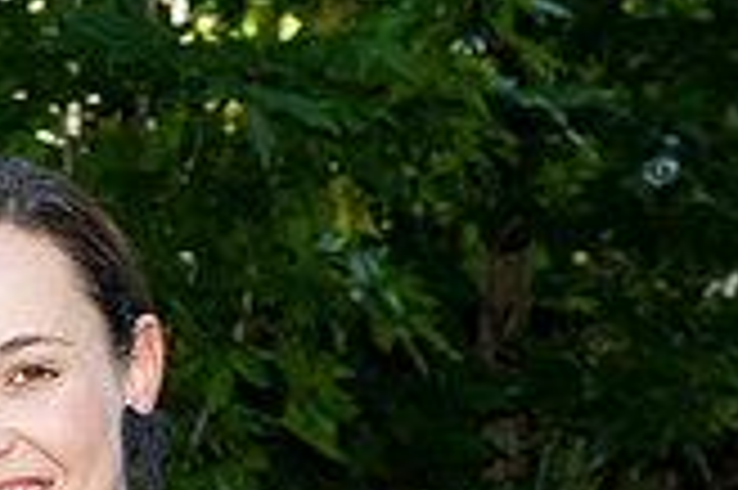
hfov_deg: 9.9
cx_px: -536
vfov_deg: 6.8
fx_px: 4055
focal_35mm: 198
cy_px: 739
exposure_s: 1/100
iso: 400
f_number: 7.1
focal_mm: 56
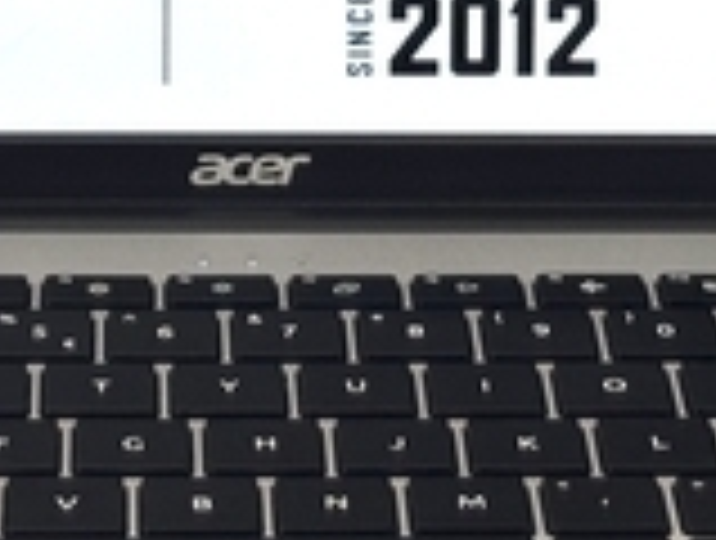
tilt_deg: -20.5
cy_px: -99
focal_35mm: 241
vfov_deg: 6.2
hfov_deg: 8.2
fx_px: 4996
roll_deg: +0.1
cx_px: 257
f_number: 1.78
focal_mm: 6.76
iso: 64
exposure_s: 1/121
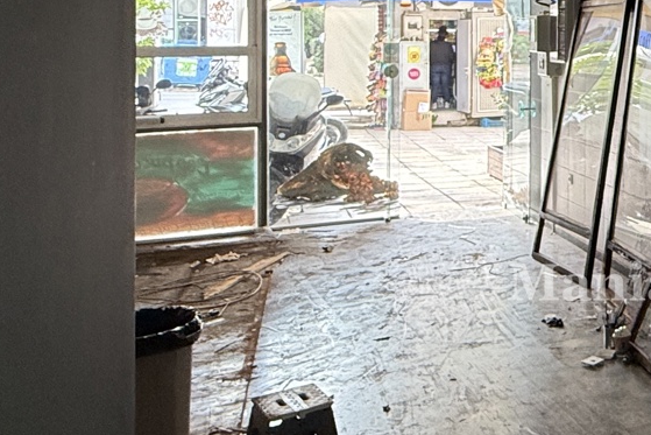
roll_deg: -1.1
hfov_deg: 32.2
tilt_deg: -0.5
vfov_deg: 26.0
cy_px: 30
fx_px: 904
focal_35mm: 50
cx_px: 798
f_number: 2.2
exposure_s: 1/99
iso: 125
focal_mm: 2.22
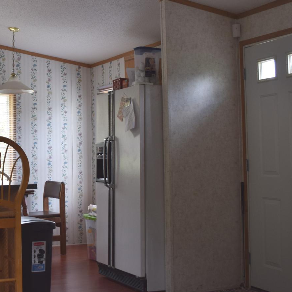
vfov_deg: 27.6
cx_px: 45
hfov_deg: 27.0
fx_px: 592
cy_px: 110
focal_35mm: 62
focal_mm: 21
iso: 400
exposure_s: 1/100
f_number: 5
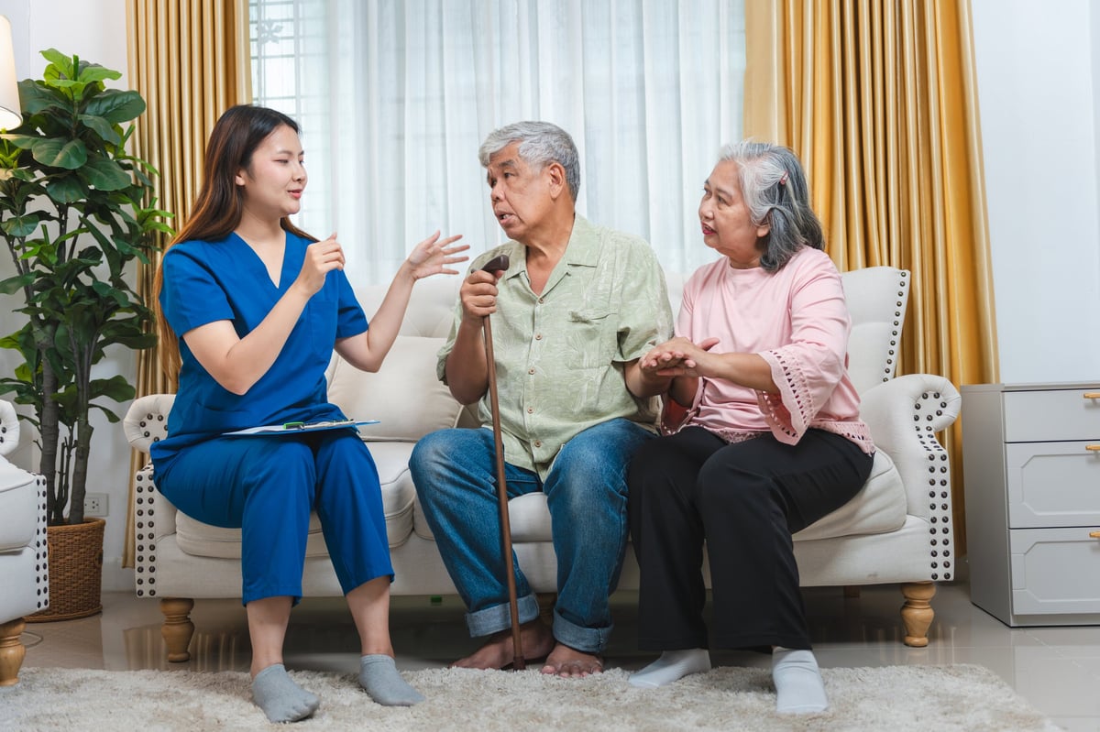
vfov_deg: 36.1
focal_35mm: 37
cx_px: 550
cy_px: 366
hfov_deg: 52.2
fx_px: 1124
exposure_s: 1/250
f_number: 2.8
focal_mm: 36.8
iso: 500
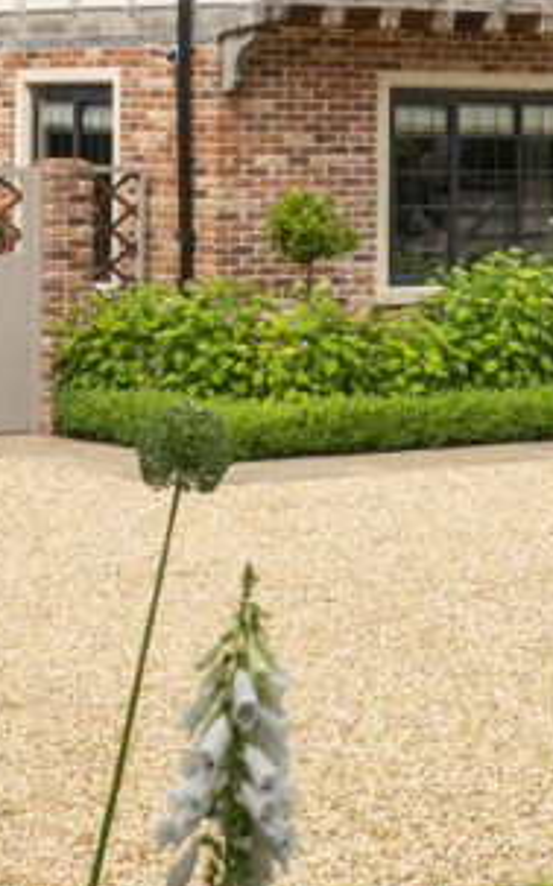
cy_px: 133
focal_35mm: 128
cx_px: 541
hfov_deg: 10.2
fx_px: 3091
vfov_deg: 16.2
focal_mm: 33
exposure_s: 1/100
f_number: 7.1
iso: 100
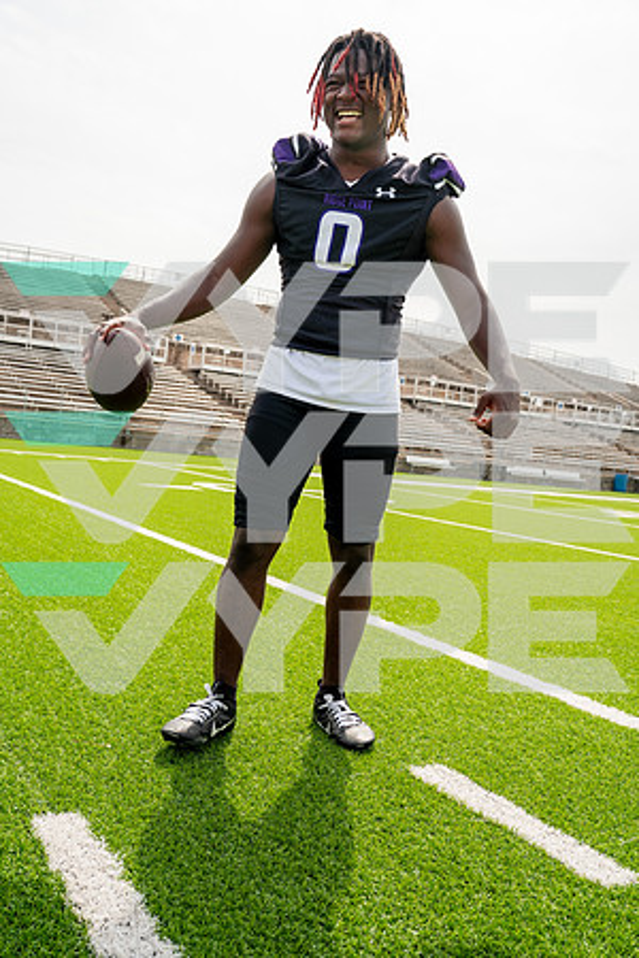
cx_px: 320
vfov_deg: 57.2
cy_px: 479
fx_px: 879
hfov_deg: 40.0
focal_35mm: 33
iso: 100
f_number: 5.6
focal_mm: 33
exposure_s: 1/640
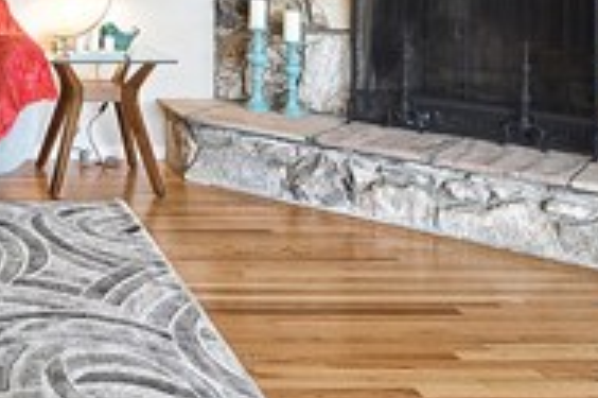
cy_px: -78
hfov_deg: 33.6
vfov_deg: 24.1
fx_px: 846
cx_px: -70
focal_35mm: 51
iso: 200
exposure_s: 1/5
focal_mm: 10
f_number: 9
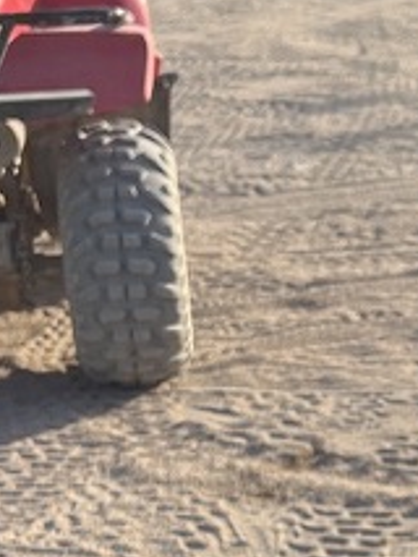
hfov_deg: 11.7
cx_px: 457
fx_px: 2011
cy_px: 615
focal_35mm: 125
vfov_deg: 15.3
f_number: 1.5
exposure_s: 1/2457
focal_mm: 5.7
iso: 50
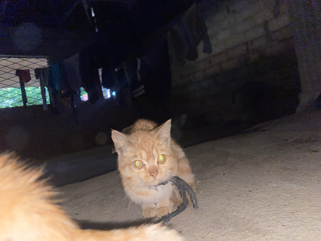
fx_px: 241
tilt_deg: +0.1
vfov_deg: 53.1
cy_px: 120
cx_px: 160
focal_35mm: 26
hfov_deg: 67.3
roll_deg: +9.8
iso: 32
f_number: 1.8
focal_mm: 4.25
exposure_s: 1/57
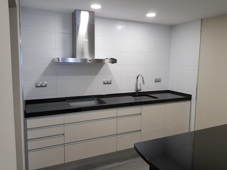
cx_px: 114
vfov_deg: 53.1
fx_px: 170
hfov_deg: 67.3
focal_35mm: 26
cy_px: 85
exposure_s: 1/50
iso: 64
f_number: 1.7
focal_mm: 4.2
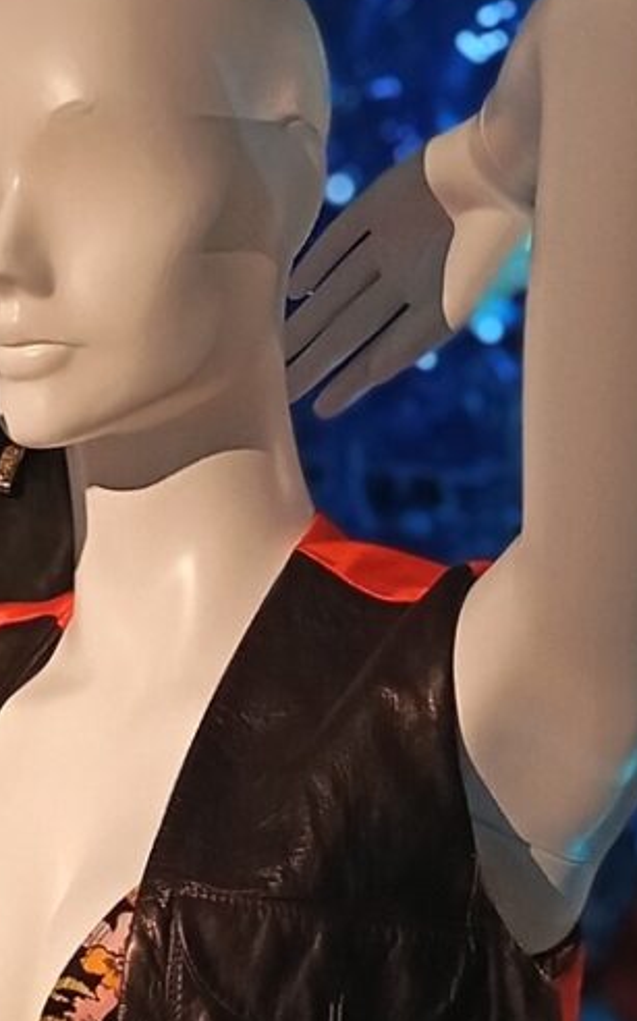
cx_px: 0
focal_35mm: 106
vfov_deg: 19.5
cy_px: 799
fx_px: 2948
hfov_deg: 12.2
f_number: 4
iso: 2179
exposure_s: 1/33.3
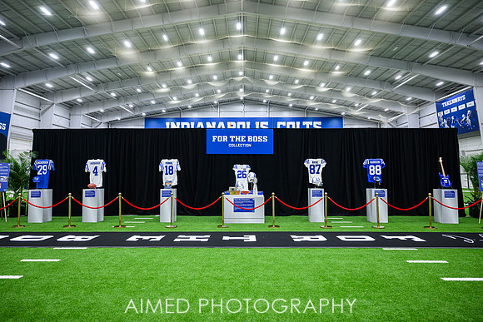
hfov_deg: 73.3
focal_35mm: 24
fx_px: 325
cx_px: 242
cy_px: 161
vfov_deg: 52.8
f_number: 2.8
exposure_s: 1/200
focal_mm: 24
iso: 800
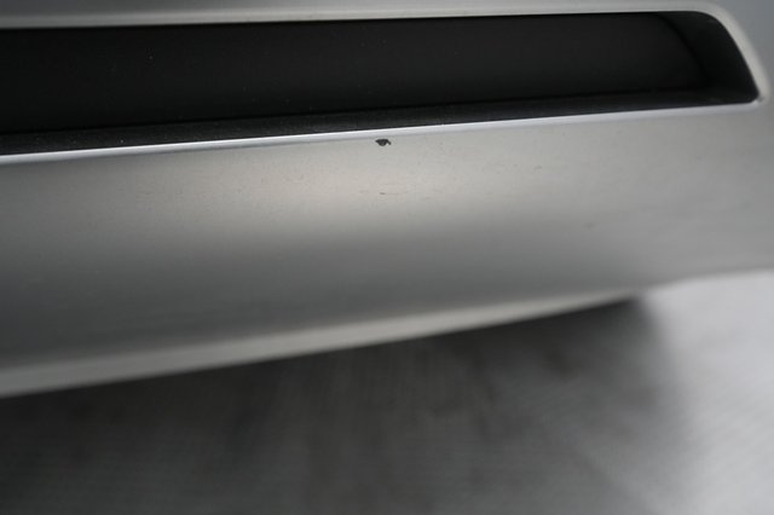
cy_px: 258
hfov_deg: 65.5
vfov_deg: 46.4
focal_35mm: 28
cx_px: 387
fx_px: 602
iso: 4000
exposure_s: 1/100
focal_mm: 28
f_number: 5.6
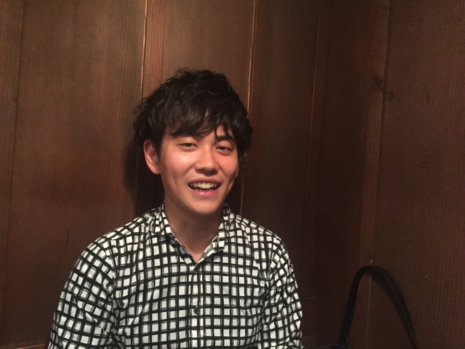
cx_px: 232
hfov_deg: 61.7
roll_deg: -2.9
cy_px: 174
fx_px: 390
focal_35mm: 29
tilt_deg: -0.5
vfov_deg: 48.2
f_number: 2.2
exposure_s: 1/15
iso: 400
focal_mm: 4.15
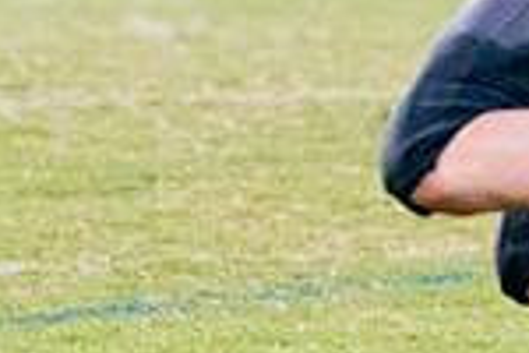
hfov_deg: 1.1
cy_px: -447
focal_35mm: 1869
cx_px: -439
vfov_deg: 0.7
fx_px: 27462
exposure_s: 1/1000
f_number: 4
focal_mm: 280
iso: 10000
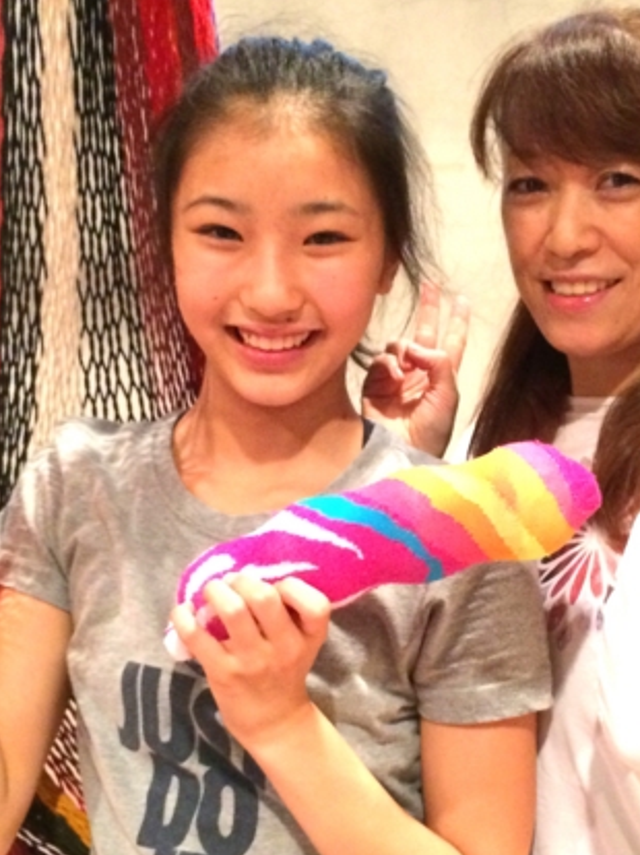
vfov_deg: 33.1
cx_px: 438
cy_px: 522
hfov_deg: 25.0
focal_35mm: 58
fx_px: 1431
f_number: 2.2
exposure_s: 1/25
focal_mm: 4.12
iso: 320
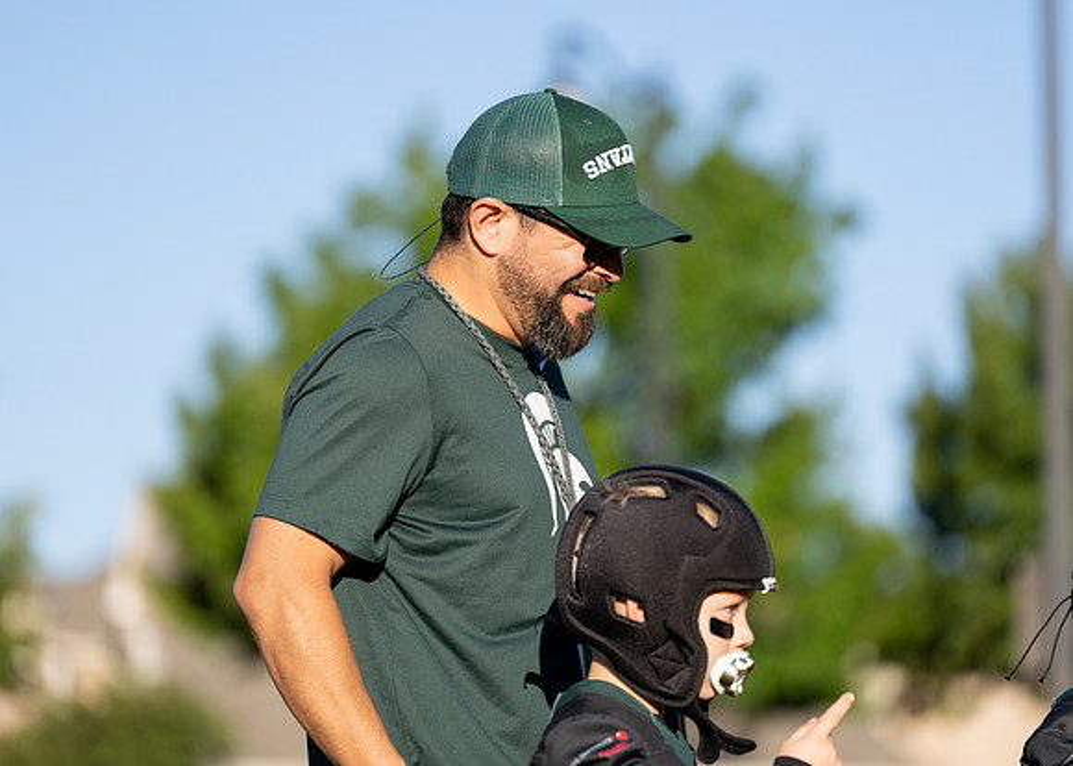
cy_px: 383
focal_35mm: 165
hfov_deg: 12.2
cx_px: 536
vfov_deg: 8.7
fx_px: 5012
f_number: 2.8
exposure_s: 1/2500
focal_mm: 157
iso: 200
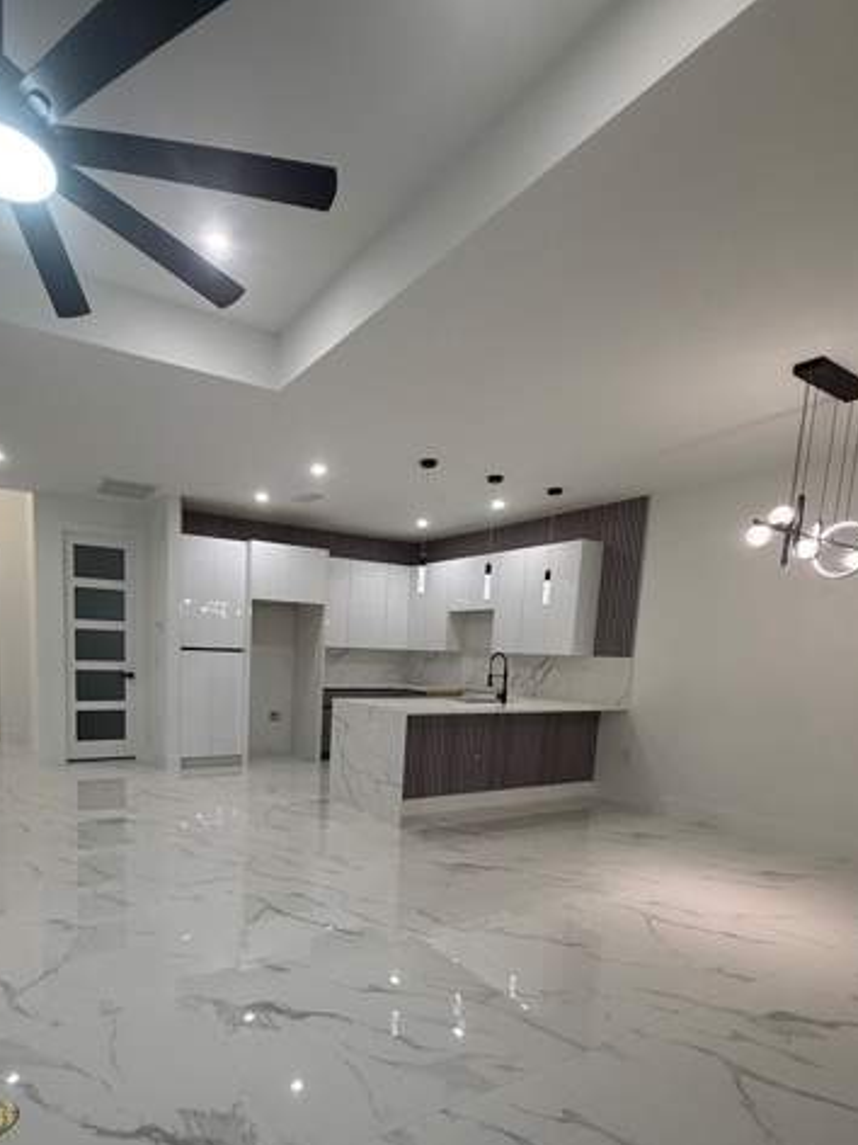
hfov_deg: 67.4
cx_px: 310
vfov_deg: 82.6
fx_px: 628
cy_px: 735
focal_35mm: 19
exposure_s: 1/120
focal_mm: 2.22
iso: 160
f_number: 2.2
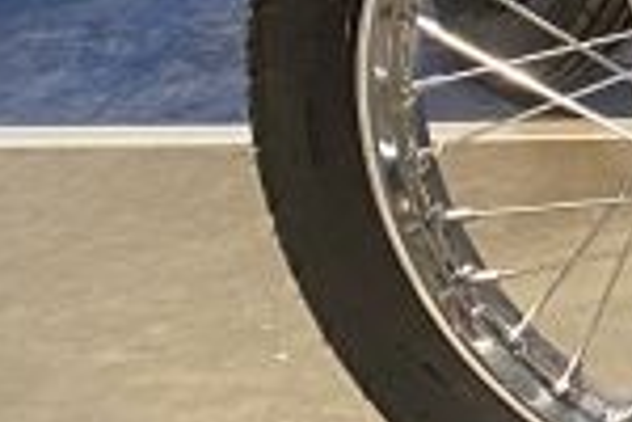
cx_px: 2124
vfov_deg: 6.8
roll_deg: +1.1
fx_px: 3353
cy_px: -589
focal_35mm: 191
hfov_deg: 8.4
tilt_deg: -10.2
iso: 125
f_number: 1.8
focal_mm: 4.25
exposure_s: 1/50
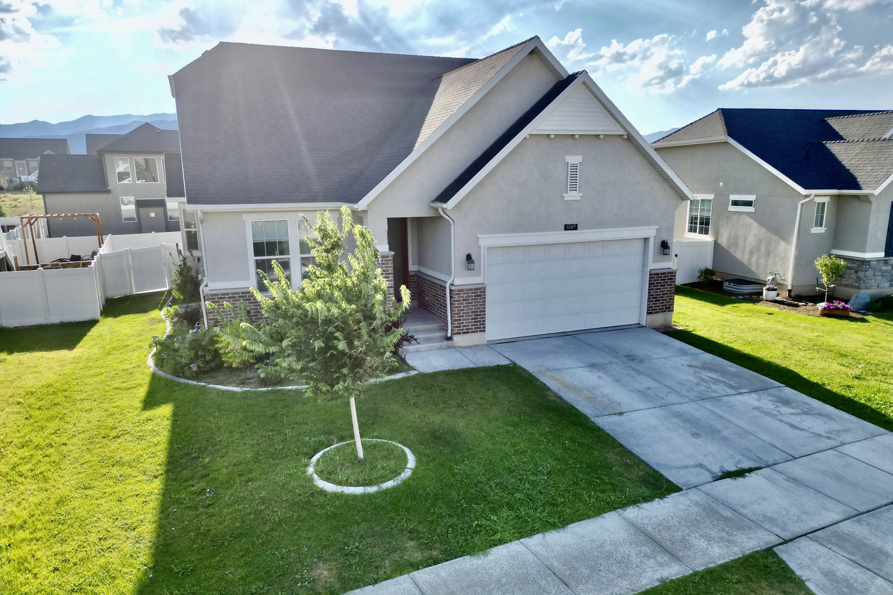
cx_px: 446
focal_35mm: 25
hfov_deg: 71.5
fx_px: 620
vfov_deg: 51.2
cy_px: 330
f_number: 1.7
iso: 130
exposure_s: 1/2500
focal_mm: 6.72
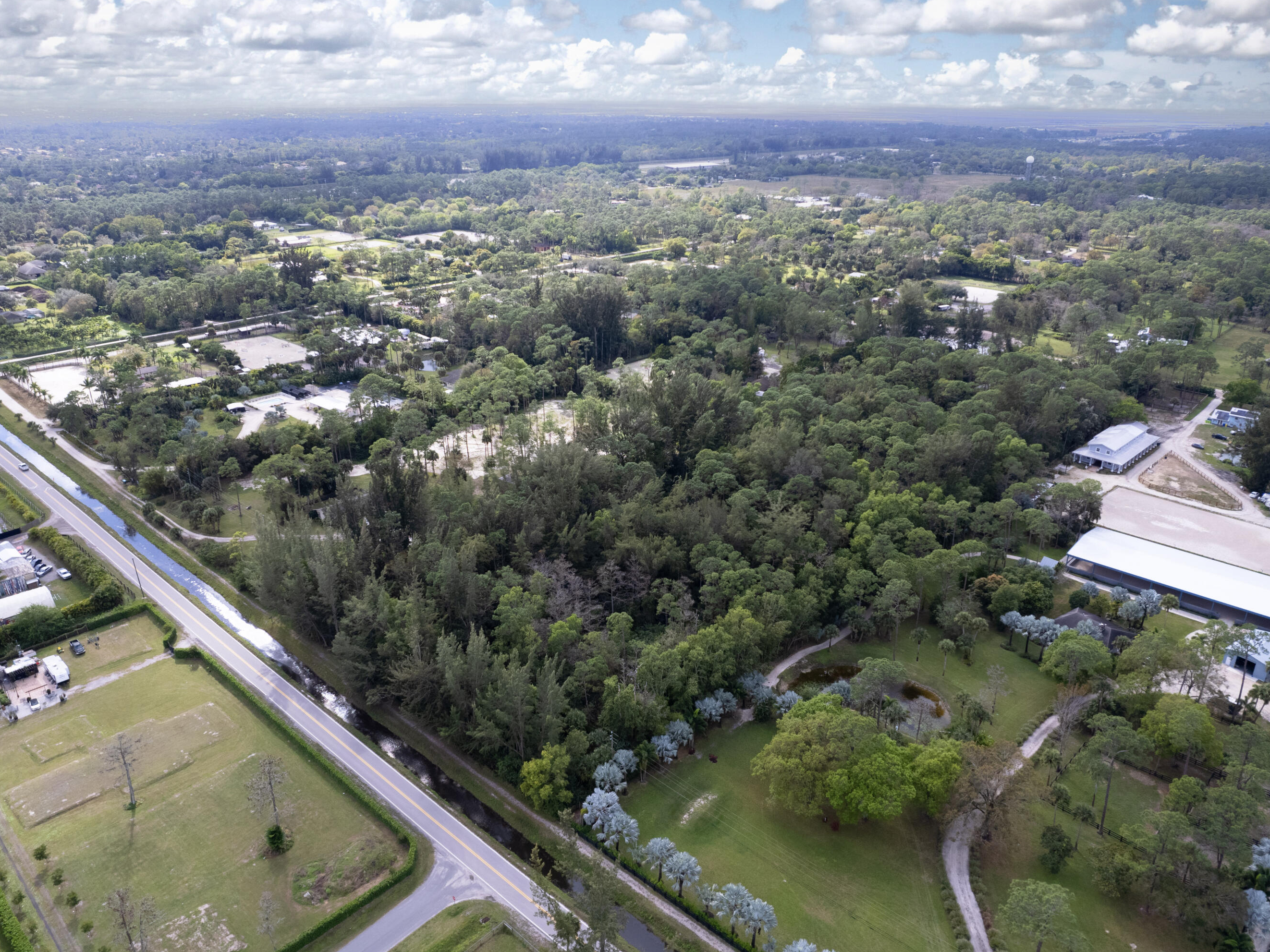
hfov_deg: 71.6
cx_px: 639
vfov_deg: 56.8
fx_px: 881
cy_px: 473
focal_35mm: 24
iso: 120
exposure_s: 1/1250
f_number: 2.8
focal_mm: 8.38
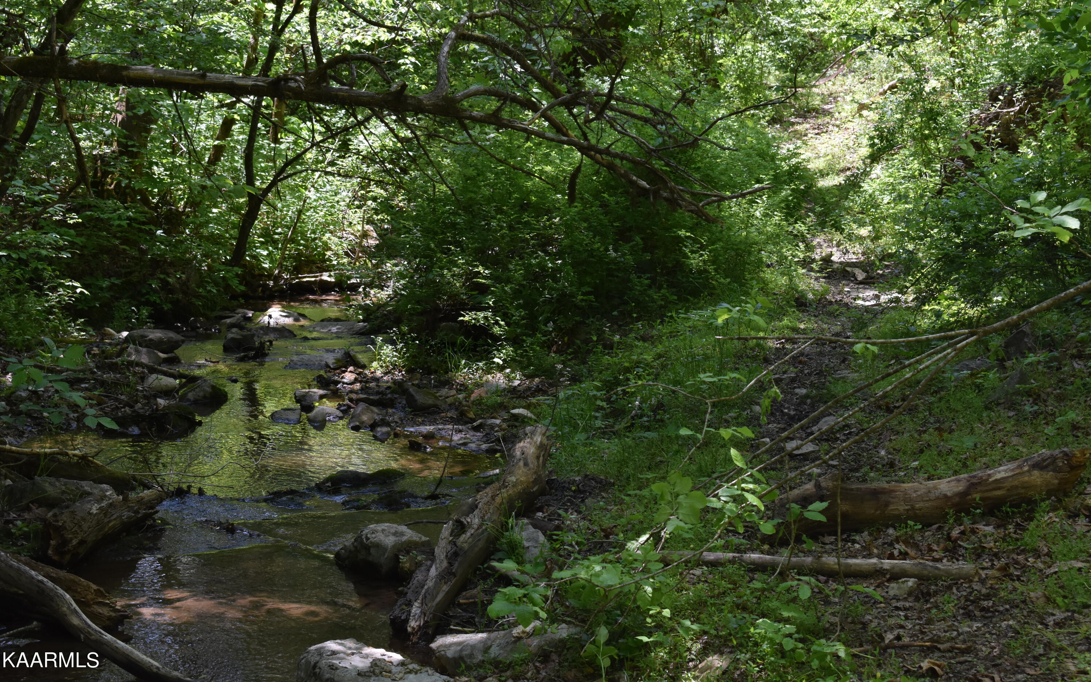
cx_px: 549
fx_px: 2379
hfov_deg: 25.8
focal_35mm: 80
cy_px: 328
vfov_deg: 16.3
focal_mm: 52
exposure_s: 1/250
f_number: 8
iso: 800
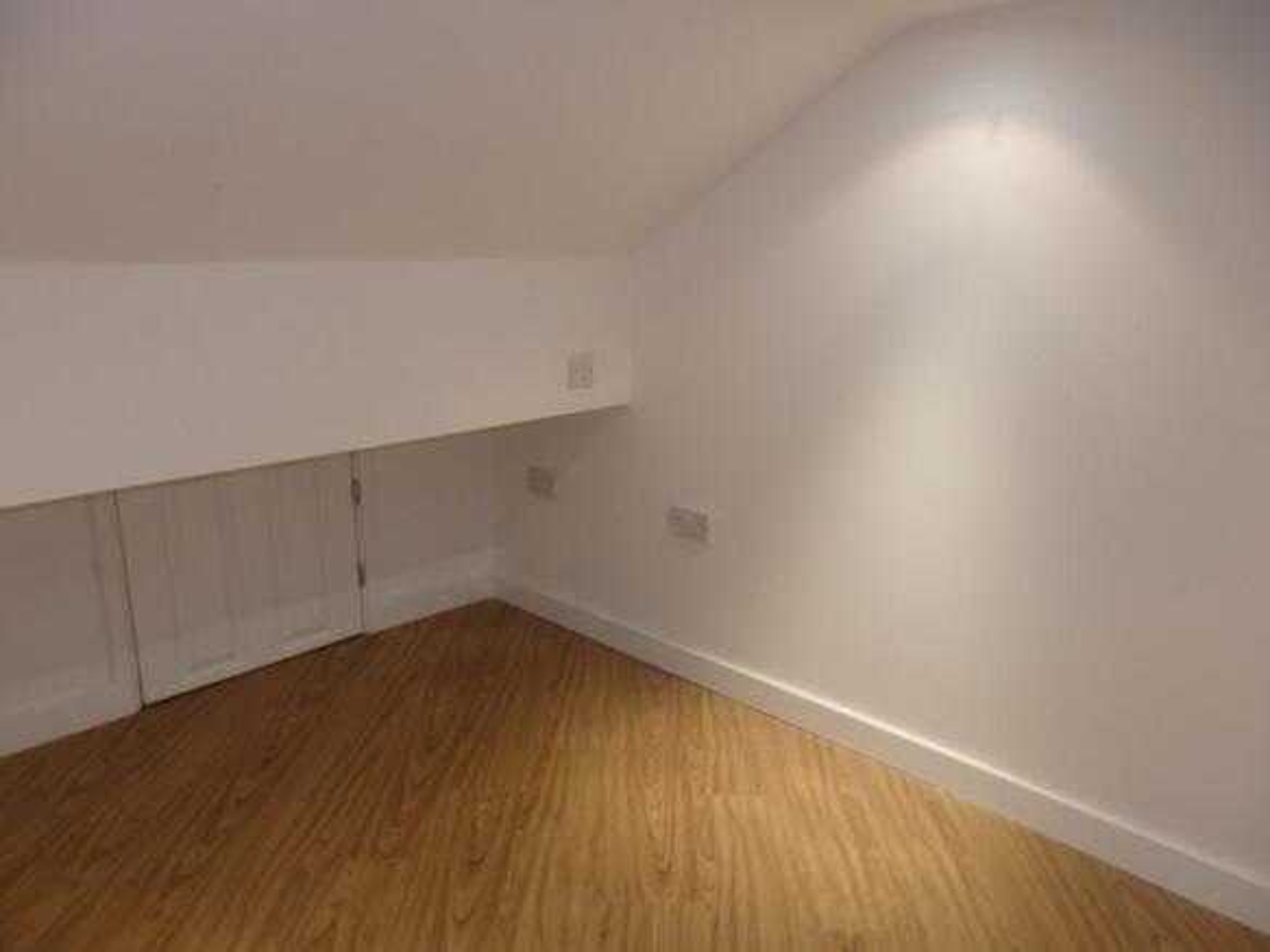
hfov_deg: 69.4
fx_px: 917
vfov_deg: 54.9
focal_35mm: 25
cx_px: 635
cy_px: 476
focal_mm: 4.5
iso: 125
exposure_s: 1/30
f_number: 3
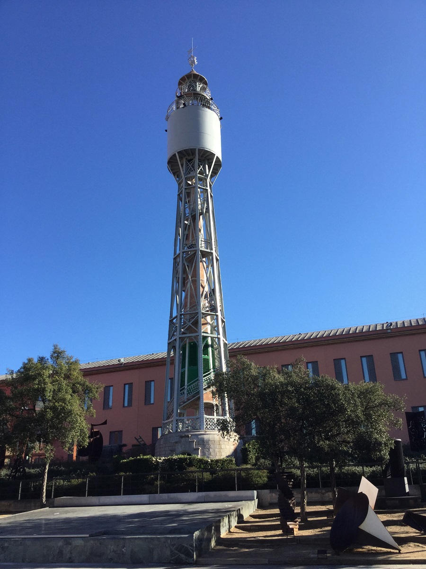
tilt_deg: +24.3
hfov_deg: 45.4
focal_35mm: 31
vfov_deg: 58.4
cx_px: 213
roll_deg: +1.2
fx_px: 509
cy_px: 284
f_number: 2.4
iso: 25
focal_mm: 3.3
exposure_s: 1/696
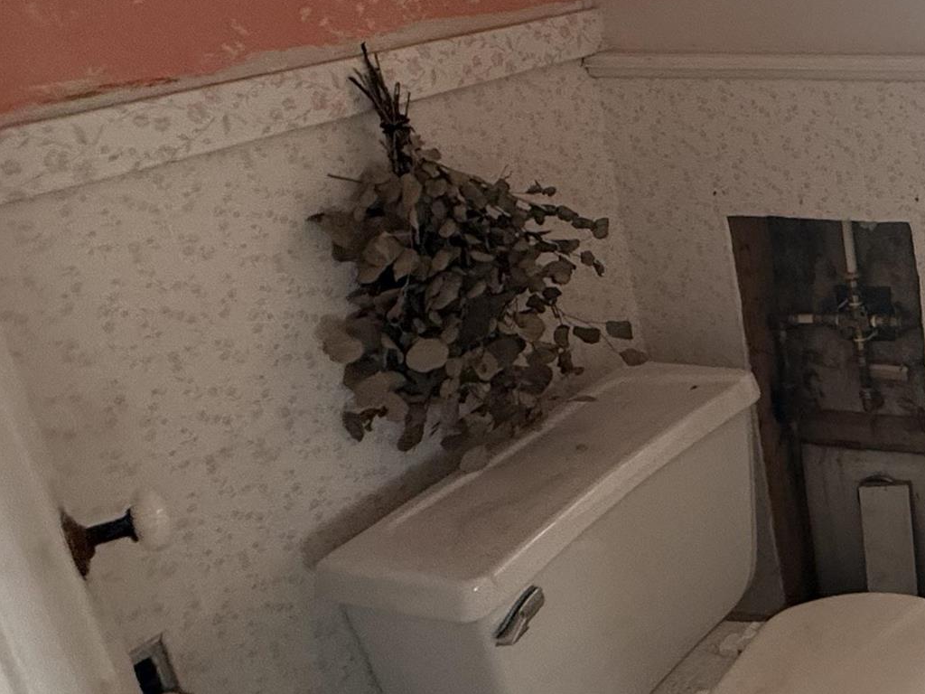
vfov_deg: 33.7
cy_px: 182
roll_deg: +1.4
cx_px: 1170
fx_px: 1122
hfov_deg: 33.9
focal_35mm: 42
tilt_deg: -16.7
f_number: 2.2
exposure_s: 1/99
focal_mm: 2.22
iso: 320
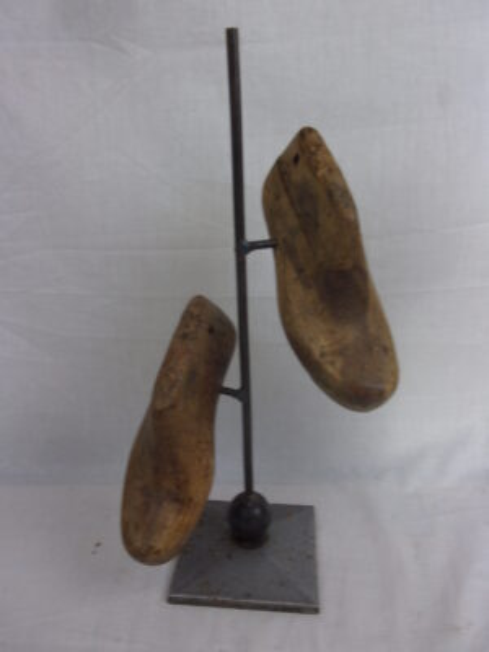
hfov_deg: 49.7
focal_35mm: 28
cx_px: 244
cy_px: 326
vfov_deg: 63.4
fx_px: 527
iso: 80
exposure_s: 1/45
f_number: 3.9
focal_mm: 5.1
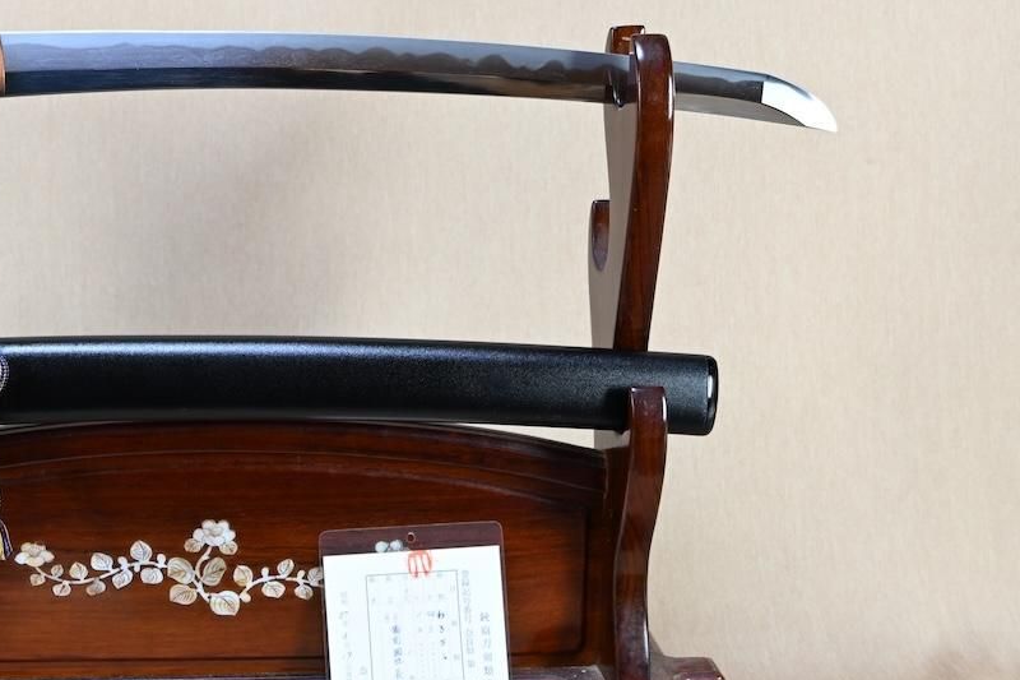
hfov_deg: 30.6
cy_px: 186
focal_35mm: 64
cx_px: 219
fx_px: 1822
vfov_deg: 21.0
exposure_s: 1/3
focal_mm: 24.5
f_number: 3.8
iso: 100
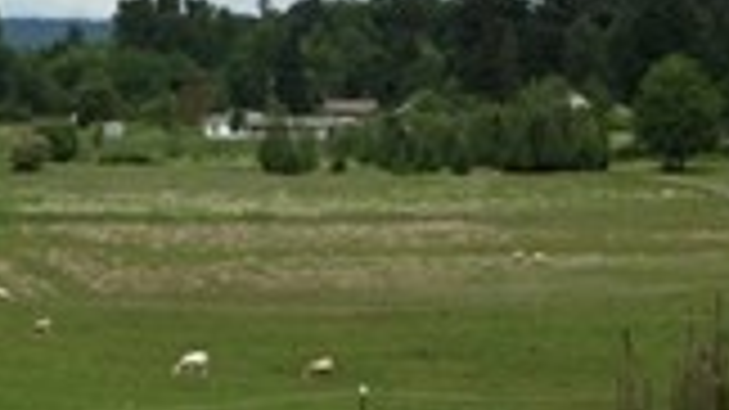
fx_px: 2744
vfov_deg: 8.5
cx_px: 104
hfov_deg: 15.0
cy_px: 342
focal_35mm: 142
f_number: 2.4
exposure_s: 1/1695
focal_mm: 4.13
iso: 50
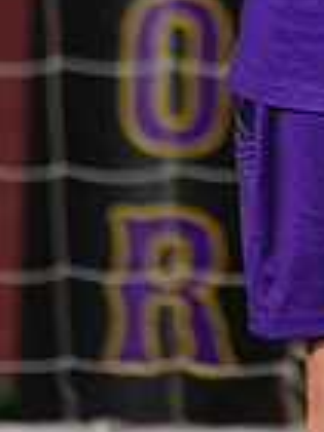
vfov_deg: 1.2
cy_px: -330
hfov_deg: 0.9
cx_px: 421
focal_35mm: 1592
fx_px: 19868
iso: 200
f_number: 7.1
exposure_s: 1/200
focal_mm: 400
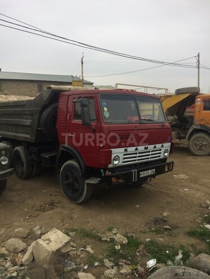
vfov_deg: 61.7
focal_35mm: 29
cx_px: 105
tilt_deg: -13.4
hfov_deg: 48.2
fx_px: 235
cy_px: 140
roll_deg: -1.0
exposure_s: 1/331
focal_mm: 4.15
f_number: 2.2
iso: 32
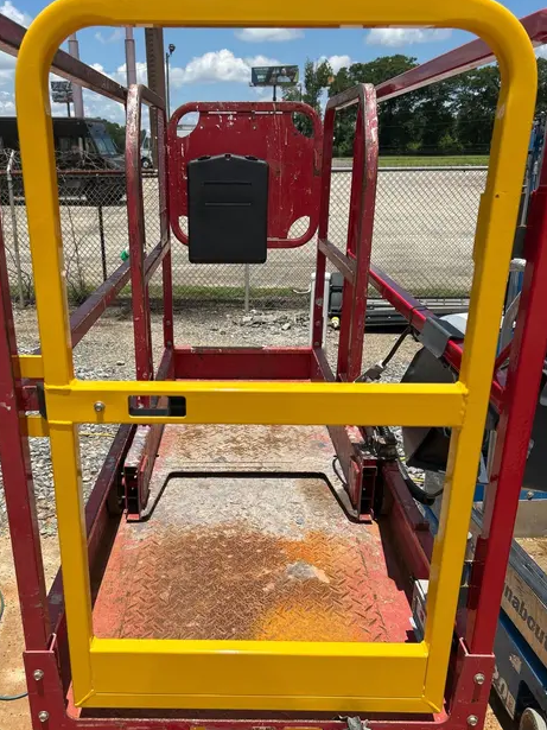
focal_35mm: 31
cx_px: 228
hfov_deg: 45.3
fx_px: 653
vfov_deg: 58.3
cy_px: 393
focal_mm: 5.7
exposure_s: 1/5076
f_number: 1.5
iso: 50
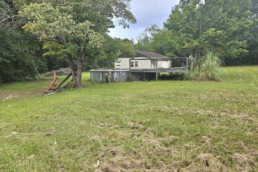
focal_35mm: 24
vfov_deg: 53.1
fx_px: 172
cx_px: 129
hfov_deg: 73.7
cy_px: 85
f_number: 1.7
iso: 10
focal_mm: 6.3
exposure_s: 1/133
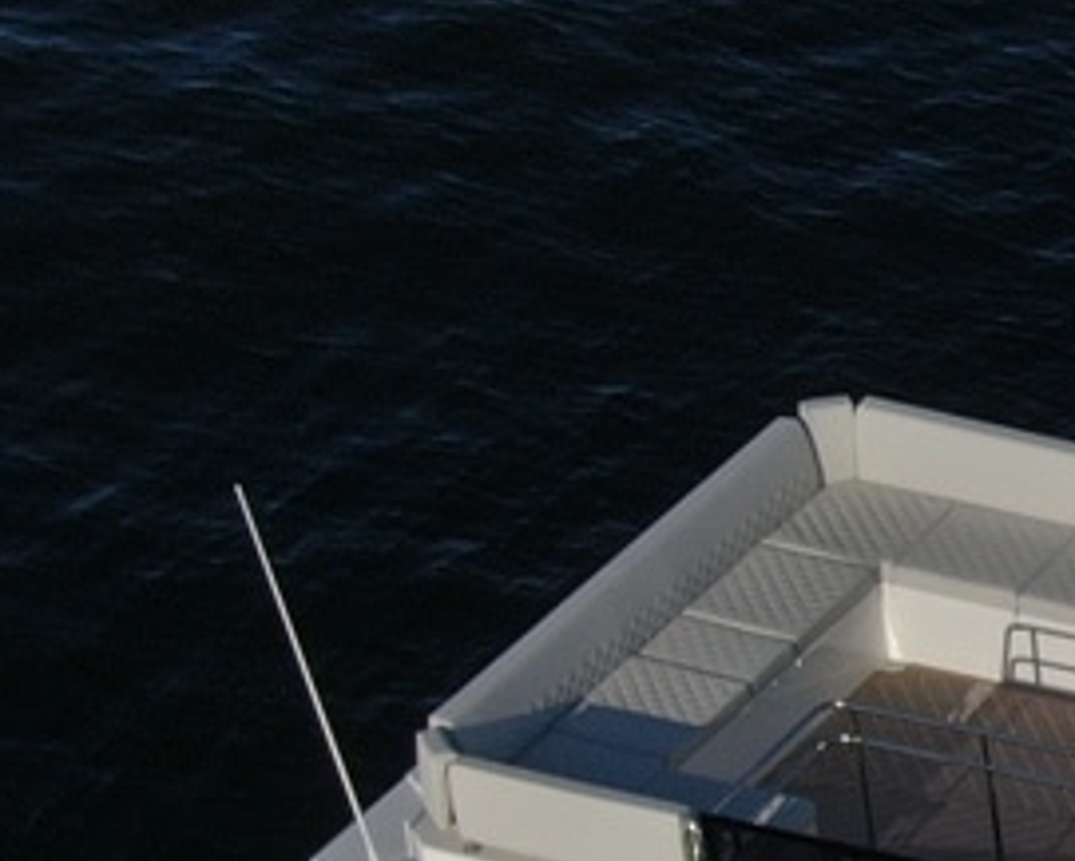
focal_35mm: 199
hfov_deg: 9.2
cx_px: 1956
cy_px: 552
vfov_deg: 7.8
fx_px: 6334
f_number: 3.7
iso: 100
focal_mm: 8.06
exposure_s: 1/2000
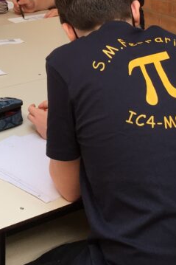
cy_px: 30
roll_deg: -0.8
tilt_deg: -16.9
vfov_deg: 23.1
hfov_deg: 15.8
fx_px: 631
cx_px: 32
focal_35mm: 86
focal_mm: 4.15
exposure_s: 1/100
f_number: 2.2
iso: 50
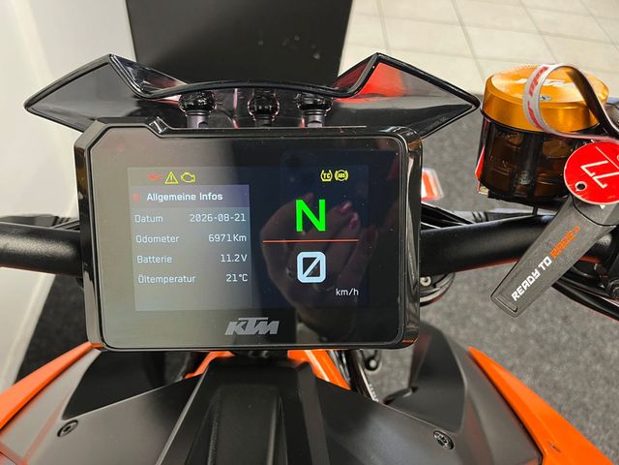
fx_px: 465
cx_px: 310
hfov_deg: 67.3
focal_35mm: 26
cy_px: 232
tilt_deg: -51.5
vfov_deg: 53.1
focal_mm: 5.1
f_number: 1.6
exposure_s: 1/33
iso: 400
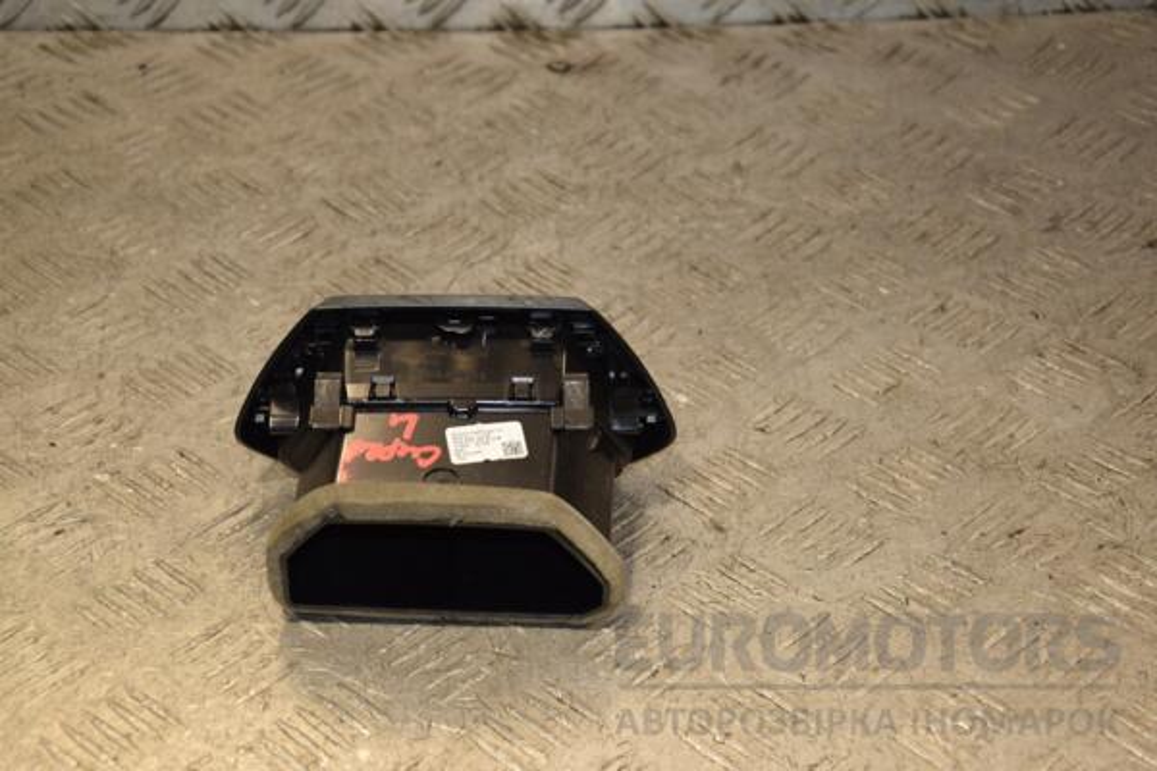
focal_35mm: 87
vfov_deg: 15.7
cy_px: 386
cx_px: 578
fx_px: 2796
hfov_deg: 23.4
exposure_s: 1/200
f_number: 6.3
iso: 800
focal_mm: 58
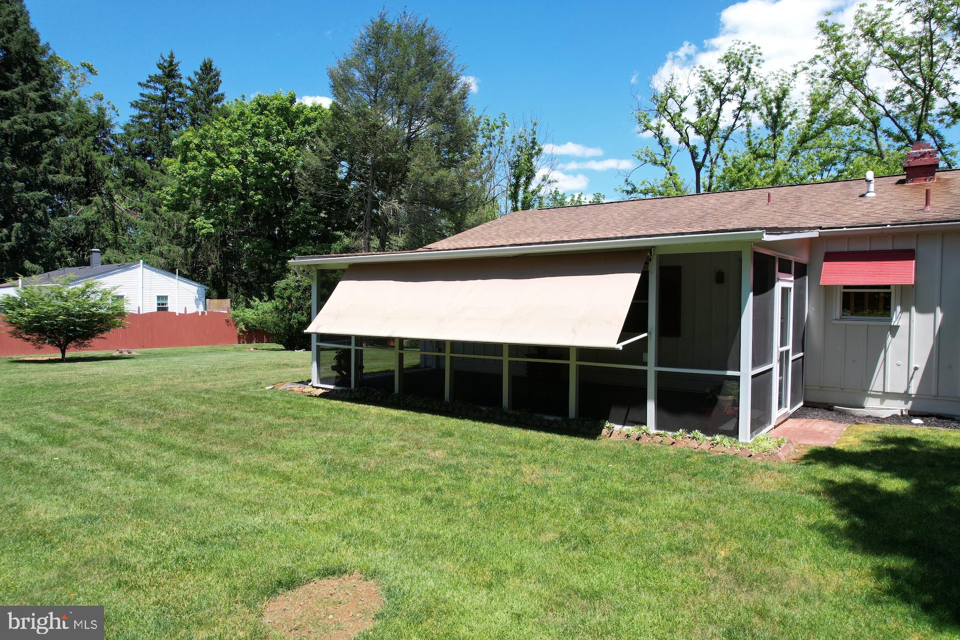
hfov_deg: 78.6
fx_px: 587
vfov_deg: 57.2
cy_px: 320
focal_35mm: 22
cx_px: 480
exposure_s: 1/1000
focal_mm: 8.38
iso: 100
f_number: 2.8
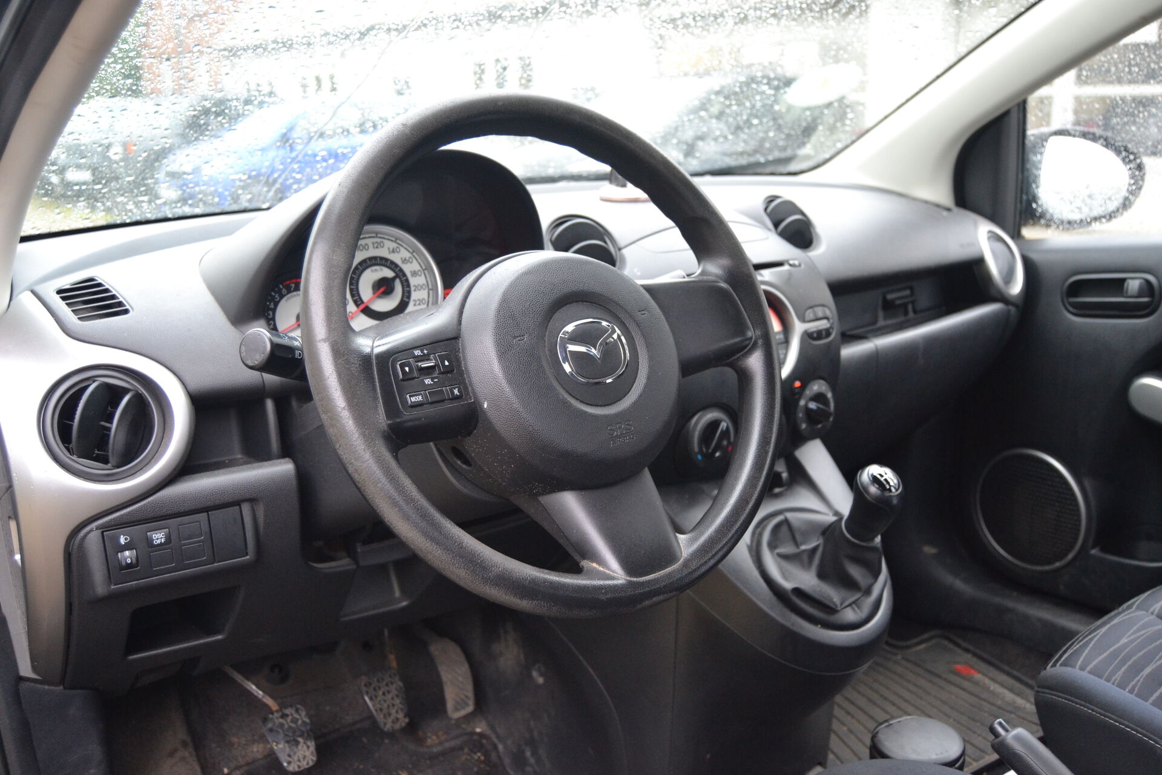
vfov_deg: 40.0
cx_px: 581
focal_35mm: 33
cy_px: 388
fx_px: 1065
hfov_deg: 57.2
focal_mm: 22
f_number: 3.5
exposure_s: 1/60
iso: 1000
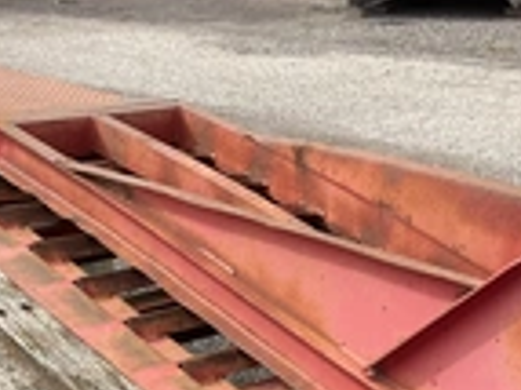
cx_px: 135
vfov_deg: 17.6
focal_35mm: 81
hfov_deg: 23.9
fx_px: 1218
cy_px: 412
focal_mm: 3
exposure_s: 1/829
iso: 25
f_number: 1.8
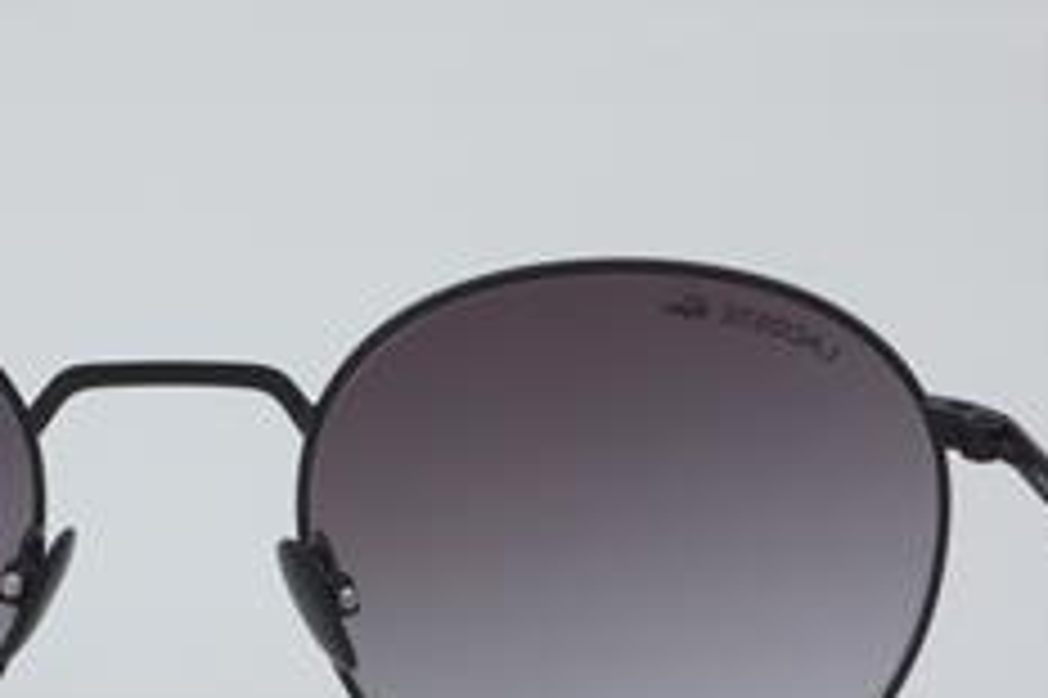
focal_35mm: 129
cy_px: 558
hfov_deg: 15.8
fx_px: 3753
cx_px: 180
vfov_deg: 10.6
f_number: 29
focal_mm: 50
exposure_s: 1/4
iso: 100
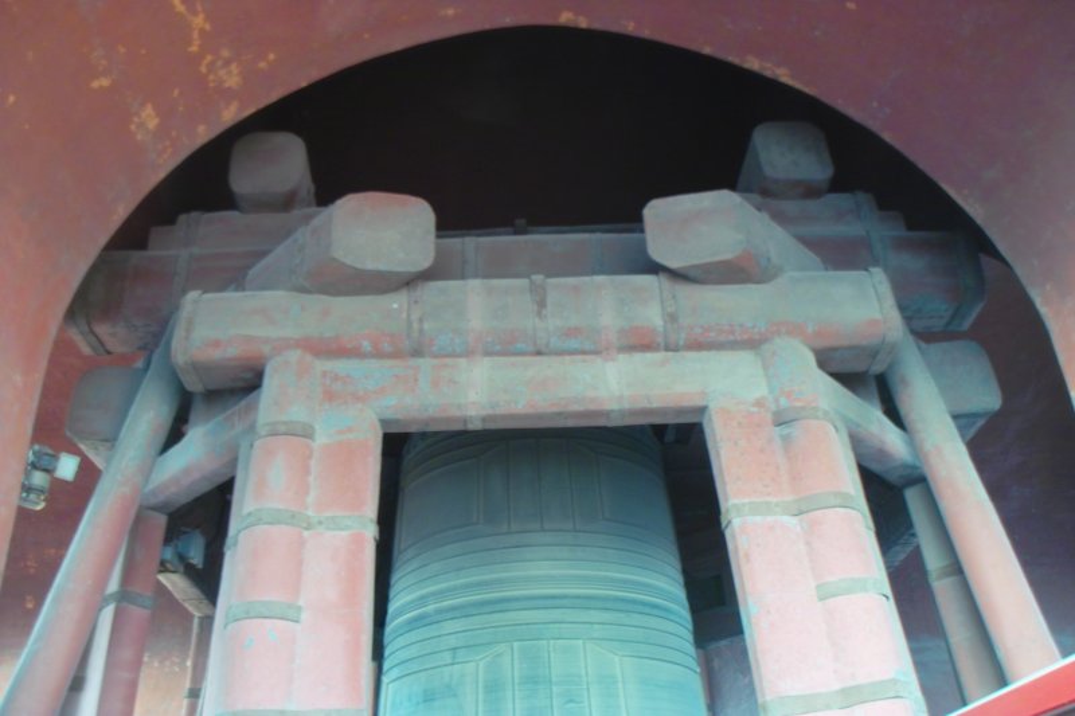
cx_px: 538
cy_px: 358
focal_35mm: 31
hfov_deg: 60.3
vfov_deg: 42.3
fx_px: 925
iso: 200
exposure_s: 1/13
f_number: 3.5
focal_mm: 18
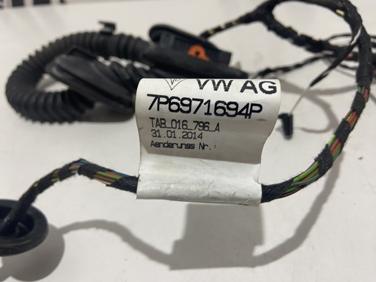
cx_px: 188
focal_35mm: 25
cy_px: 141
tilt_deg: -39.9
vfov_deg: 54.8
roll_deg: +8.7
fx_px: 271
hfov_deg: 69.4
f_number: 1.8
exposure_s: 1/50
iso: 100
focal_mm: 4.25
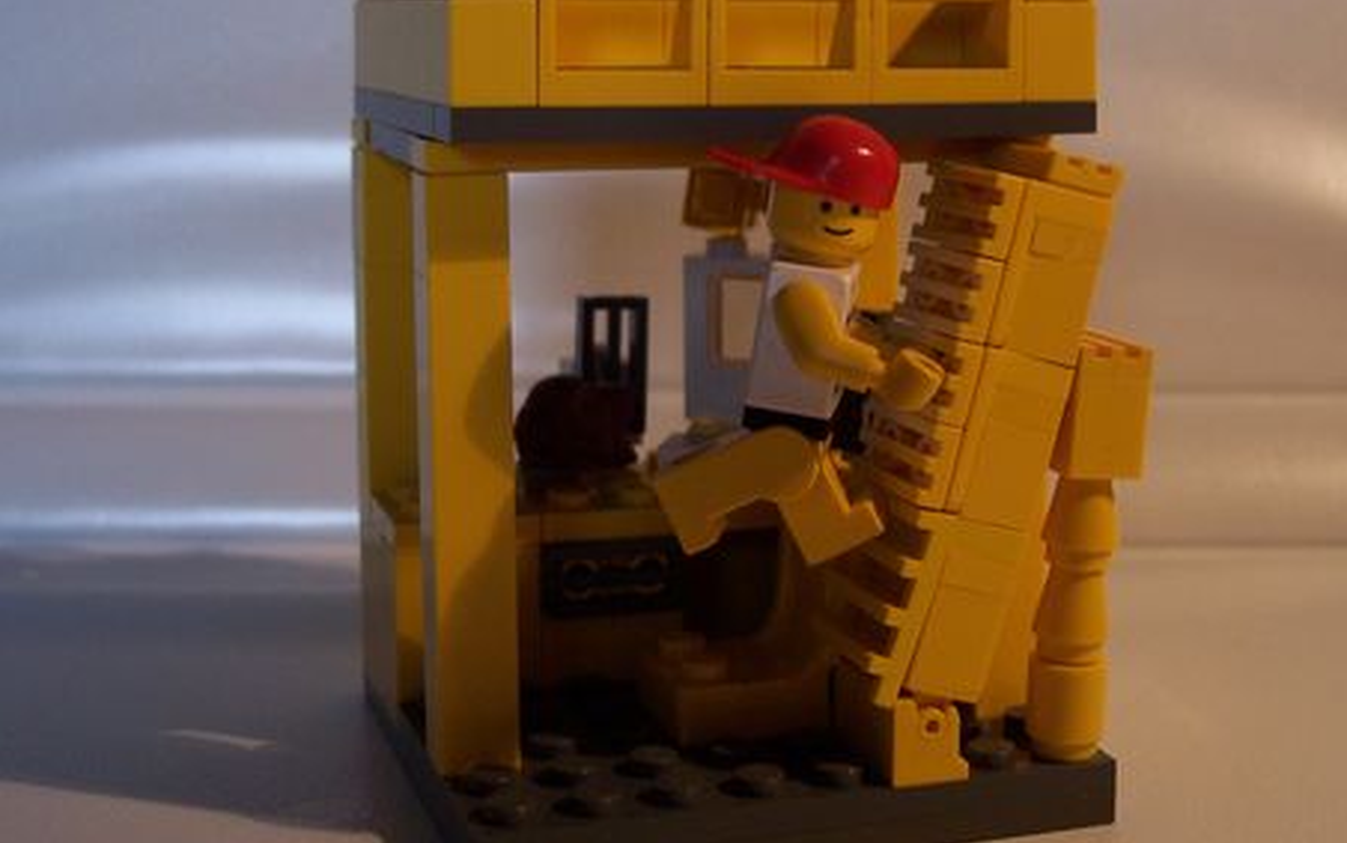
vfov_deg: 22.7
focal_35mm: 57
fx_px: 2094
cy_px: 274
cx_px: 706
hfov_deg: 35.7
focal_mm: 8
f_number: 2.8
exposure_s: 1/45
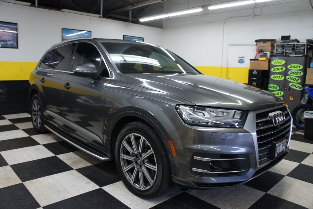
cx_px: 156
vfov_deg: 47.9
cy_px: 104
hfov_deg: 67.4
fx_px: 235
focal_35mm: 27
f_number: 3.5
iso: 250
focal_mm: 18
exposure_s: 1/30
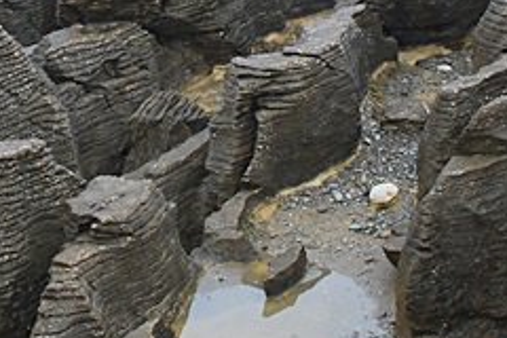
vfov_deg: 15.1
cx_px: 114
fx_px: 1267
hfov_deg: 22.4
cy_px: 51
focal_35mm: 90
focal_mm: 18
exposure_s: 1/160
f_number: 5.6
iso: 400
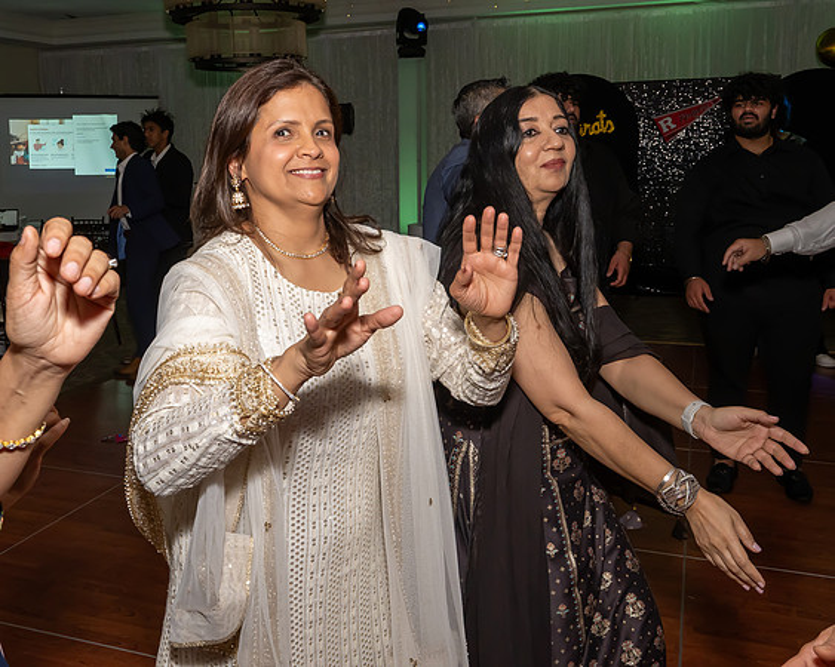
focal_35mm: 33
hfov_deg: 53.8
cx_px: 365
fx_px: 821
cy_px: 274
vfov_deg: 44.1
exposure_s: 1/250
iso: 640
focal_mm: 17
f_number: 8
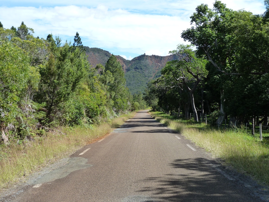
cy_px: 101
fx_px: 373
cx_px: 134
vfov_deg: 30.3
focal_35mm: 48
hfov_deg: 39.7
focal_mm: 7.9
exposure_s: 1/320
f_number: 4
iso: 125
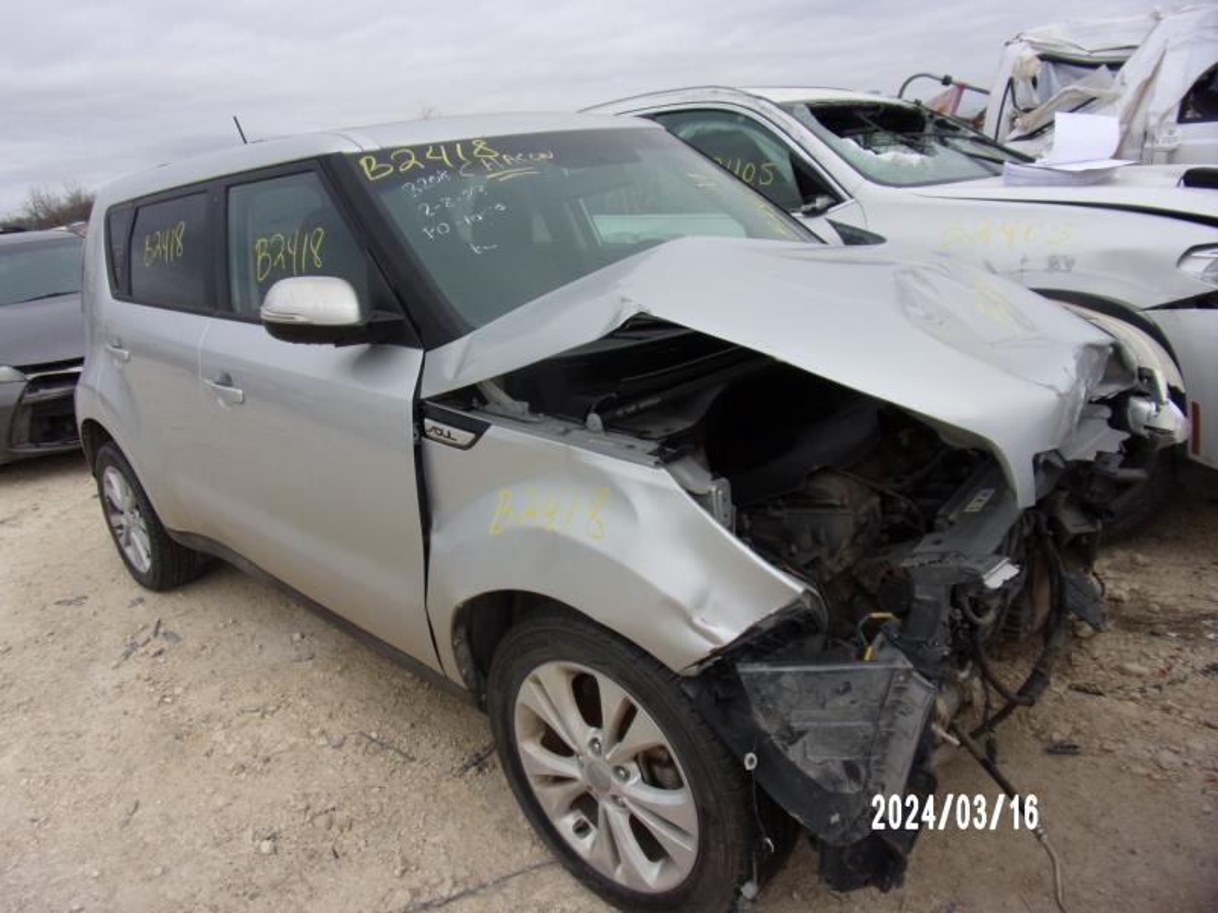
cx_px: 609
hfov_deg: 71.6
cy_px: 456
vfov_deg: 56.8
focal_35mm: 24
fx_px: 844
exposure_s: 1/640
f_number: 3.3
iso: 80
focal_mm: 4.3
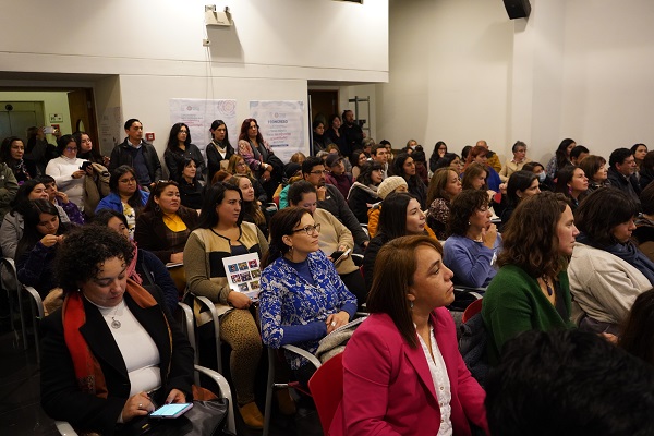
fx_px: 509
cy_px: 218
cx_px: 327
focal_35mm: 28
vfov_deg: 46.4
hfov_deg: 65.5
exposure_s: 1/100
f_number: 4.5
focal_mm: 28
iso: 6400
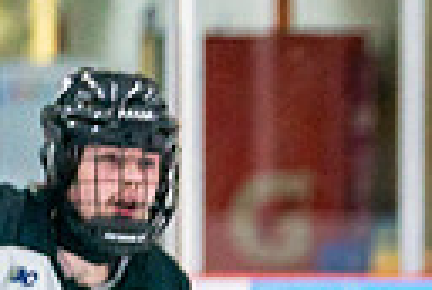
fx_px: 9707
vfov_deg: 1.7
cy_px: 672
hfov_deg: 2.5
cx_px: 831
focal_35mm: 807
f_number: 2.8
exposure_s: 1/1250
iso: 3200
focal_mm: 152
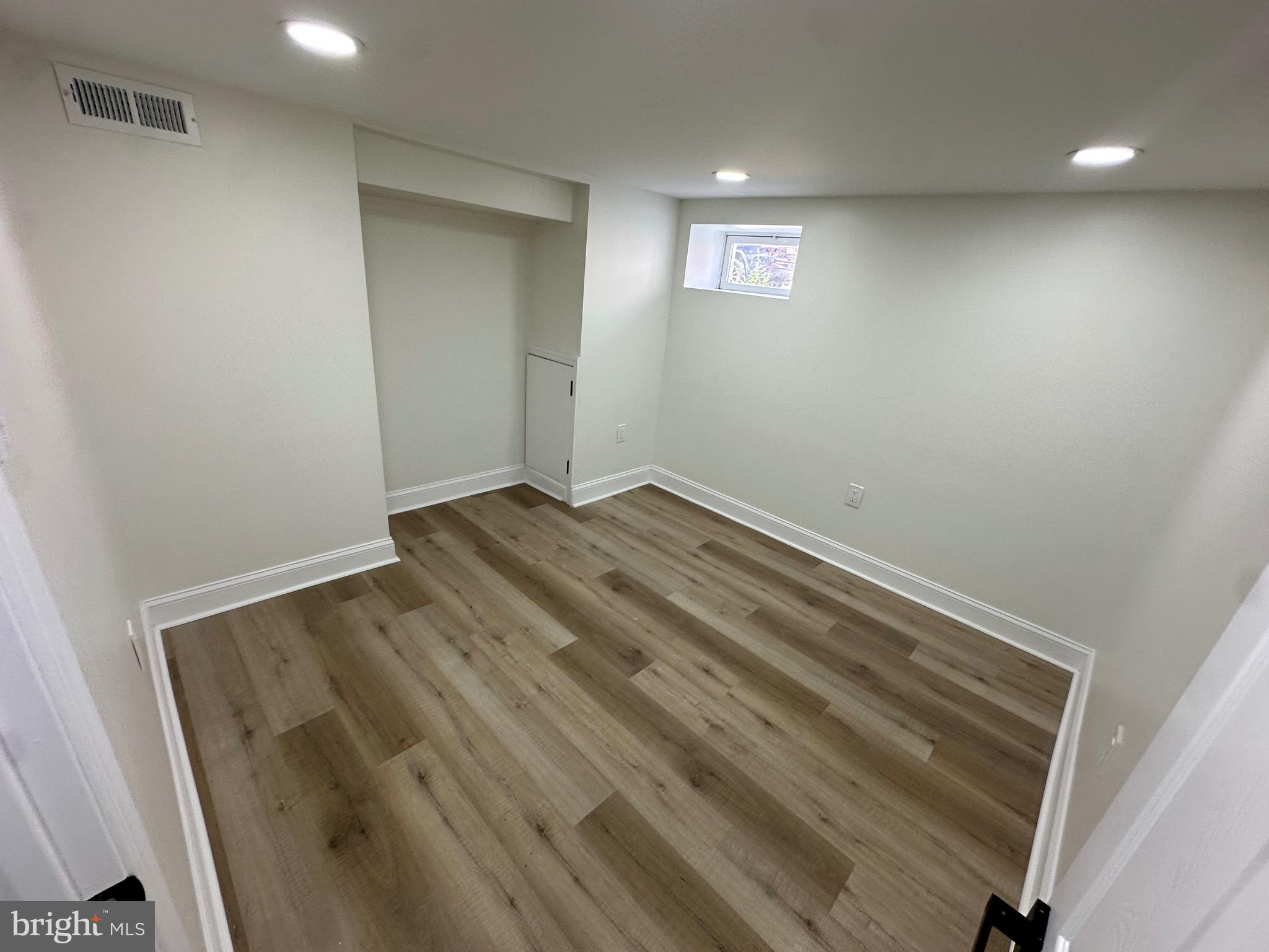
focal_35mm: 14
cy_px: 476
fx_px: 513
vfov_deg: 85.7
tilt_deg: -20.6
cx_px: 634
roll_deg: -6.6
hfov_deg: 102.1
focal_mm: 2.22
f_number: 2.2
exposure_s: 1/120
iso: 100
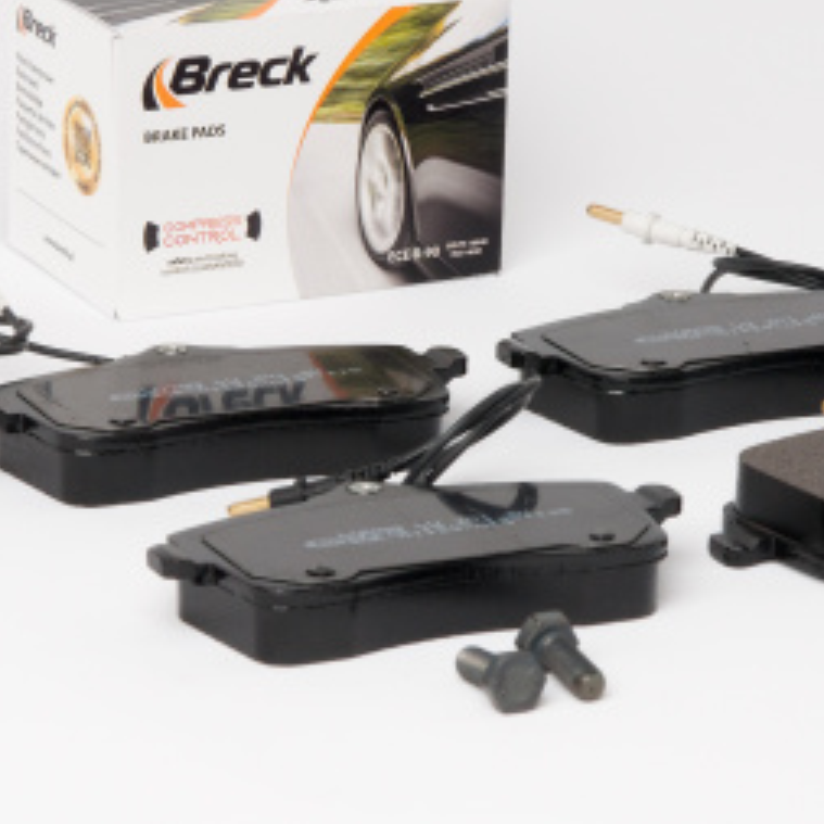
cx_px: 609
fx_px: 4471
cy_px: 404
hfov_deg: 10.5
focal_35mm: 166
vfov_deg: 10.5
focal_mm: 55
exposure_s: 1/200
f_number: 13
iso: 100
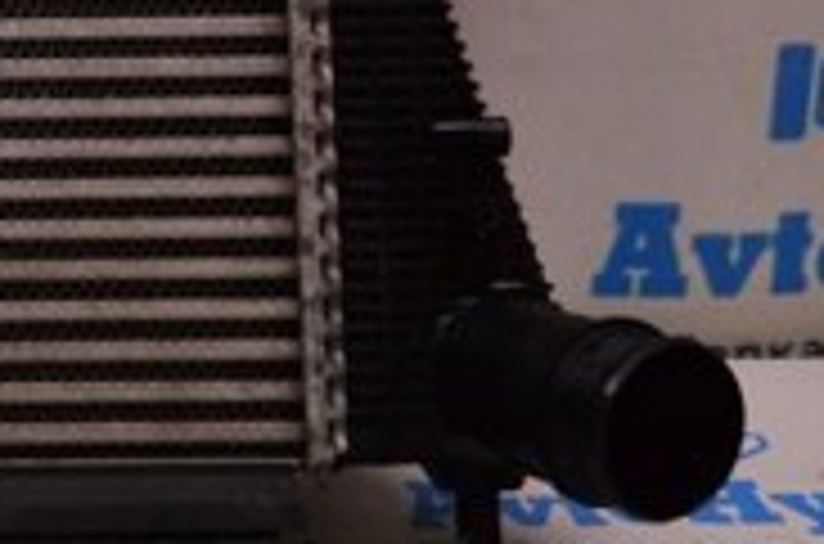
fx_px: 3236
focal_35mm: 142
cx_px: -572
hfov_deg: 13.3
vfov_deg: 9.5
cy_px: -29
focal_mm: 27
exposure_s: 1/400
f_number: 4
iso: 1600
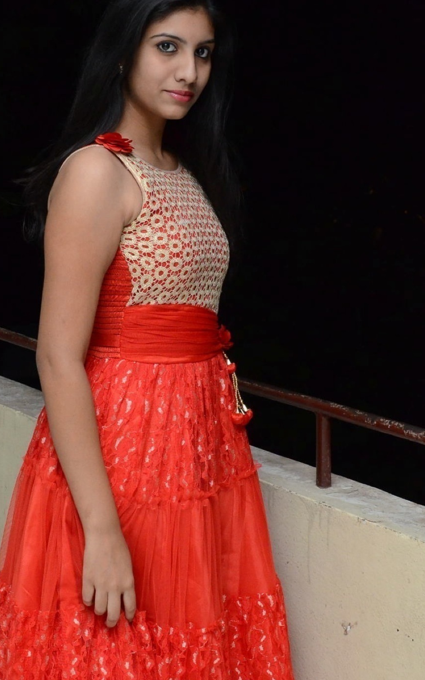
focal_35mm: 76
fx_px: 1409
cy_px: 343
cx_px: 164
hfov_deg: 17.1
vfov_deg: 27.1
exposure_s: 1/125
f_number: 5.6
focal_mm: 38
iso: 3200
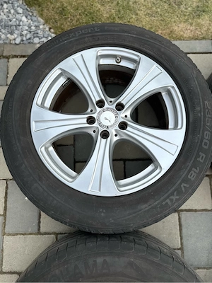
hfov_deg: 56.8
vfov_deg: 71.6
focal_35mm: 24
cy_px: 142
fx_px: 196
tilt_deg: -77.9
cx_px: 106
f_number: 1.78
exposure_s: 1/121
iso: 64
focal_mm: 6.86
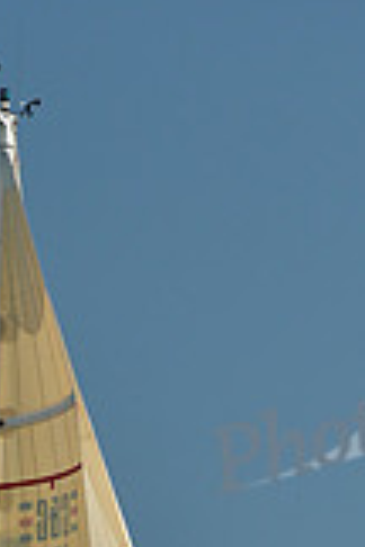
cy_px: 942
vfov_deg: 6.3
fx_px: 4912
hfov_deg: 4.3
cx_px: 39
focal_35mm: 323
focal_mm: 90
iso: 200
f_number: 5.6
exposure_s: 1/800
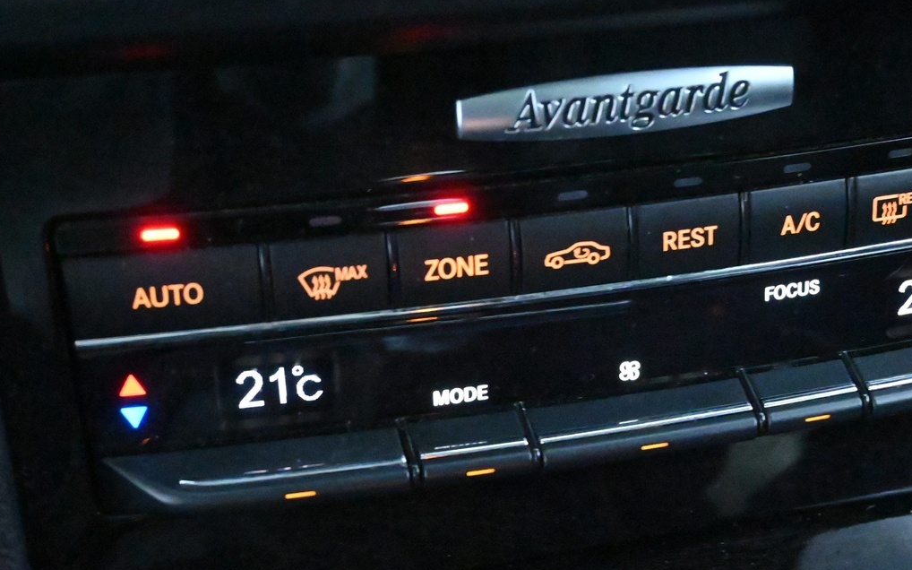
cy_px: 390
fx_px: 1844
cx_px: 568
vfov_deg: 17.5
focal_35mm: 74
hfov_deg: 27.7
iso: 22800
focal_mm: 30.5
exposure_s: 1/50
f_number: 4.8
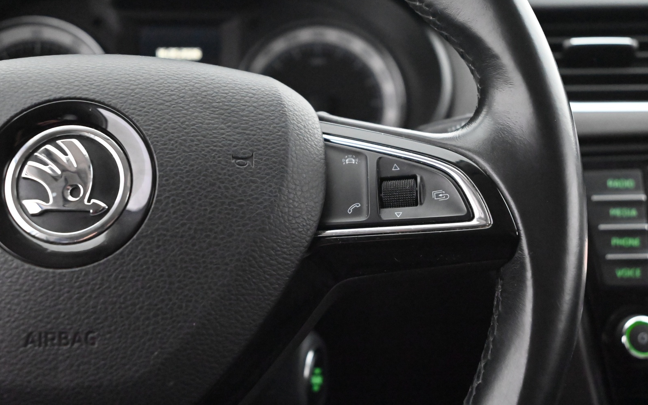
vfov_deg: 24.9
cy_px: 188
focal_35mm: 52
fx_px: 918
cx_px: 323
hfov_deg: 38.9
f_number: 6.3
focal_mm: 50
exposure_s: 1/60
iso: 18000
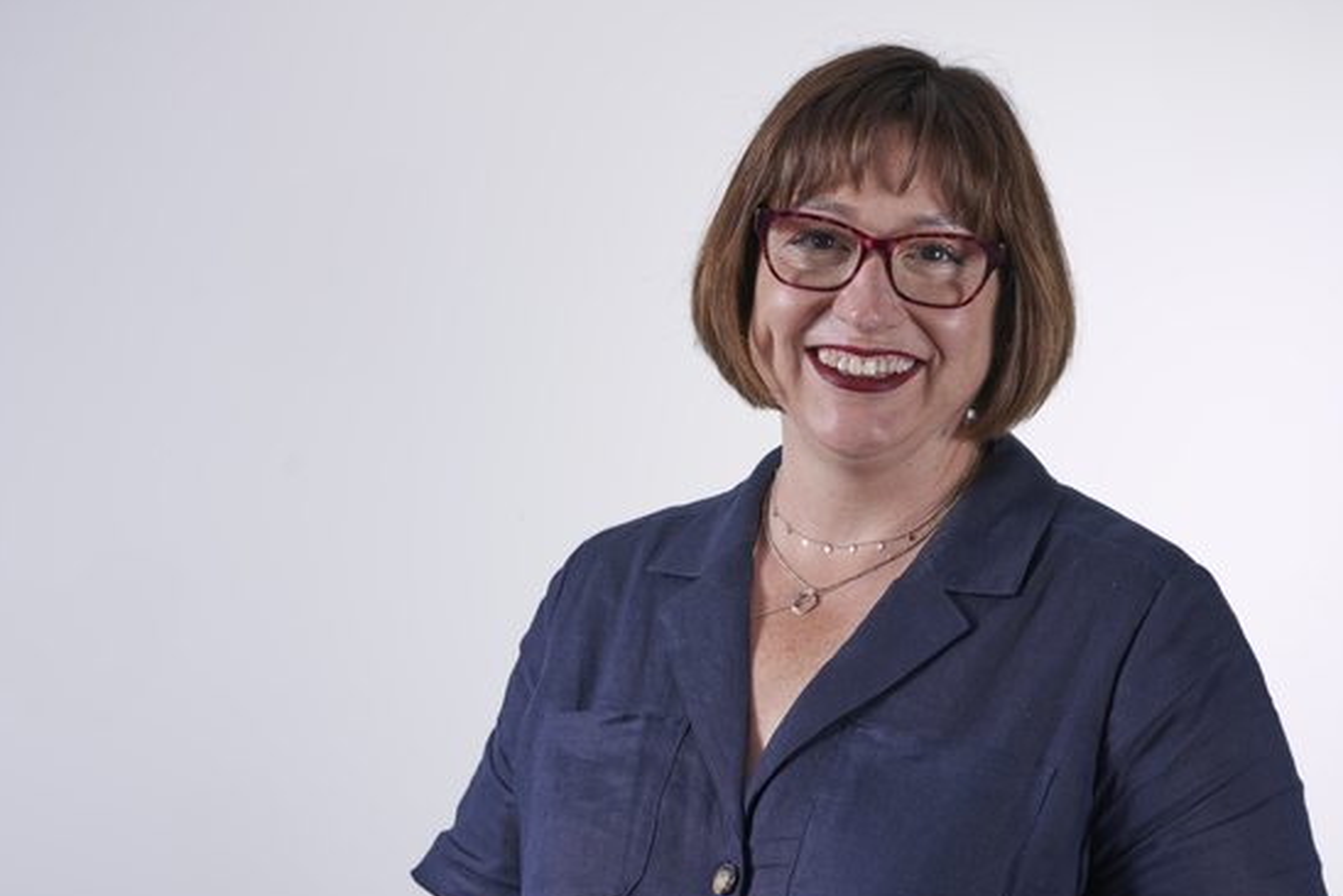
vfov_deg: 14.7
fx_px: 3471
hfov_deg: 21.9
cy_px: 482
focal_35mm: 93
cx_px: 672
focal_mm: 85
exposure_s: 1/125
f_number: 5.6
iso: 80
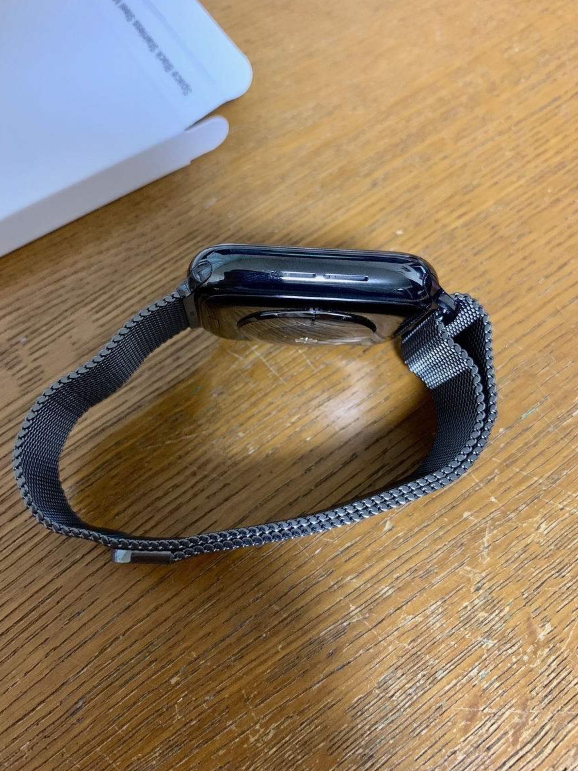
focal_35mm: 27
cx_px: 286
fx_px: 601
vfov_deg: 65.3
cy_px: 373
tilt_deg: -66.8
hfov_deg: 51.4
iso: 400
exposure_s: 1/33
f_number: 1.8
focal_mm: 4.25
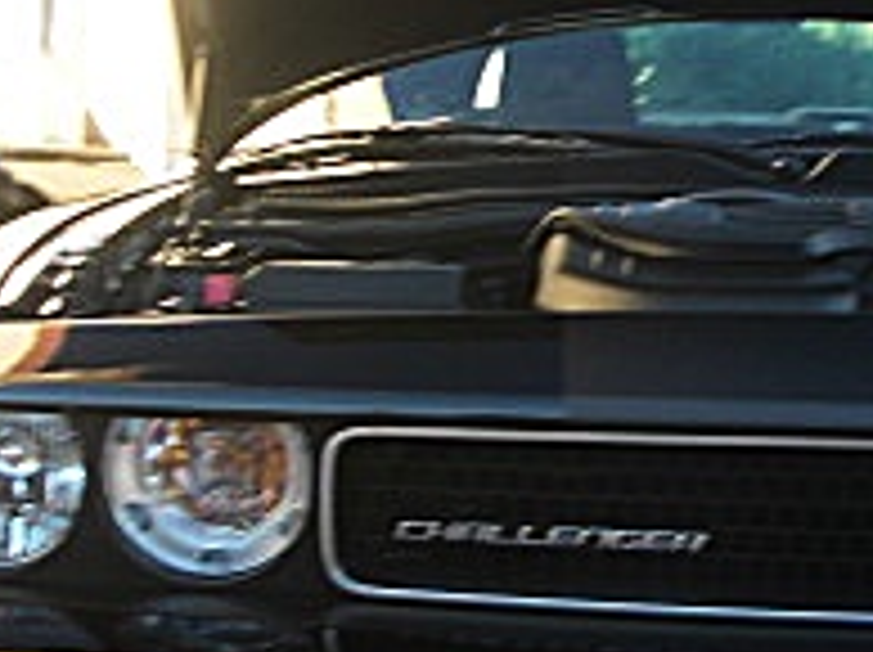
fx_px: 2997
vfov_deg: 12.4
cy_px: 274
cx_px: 806
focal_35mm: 119
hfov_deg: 16.3
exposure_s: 1/60
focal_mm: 6.3
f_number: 2.8
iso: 50
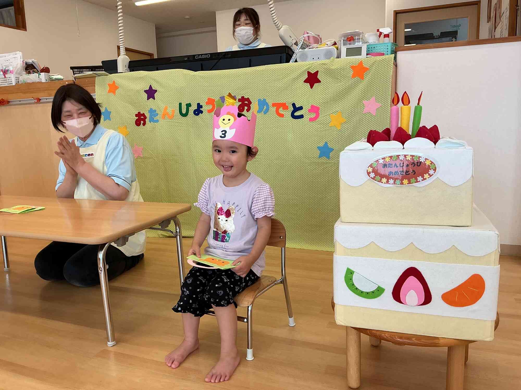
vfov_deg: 48.2
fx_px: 436
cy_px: 195
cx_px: 260
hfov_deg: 61.7
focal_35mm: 29
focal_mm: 3
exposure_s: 1/120
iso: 25
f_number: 1.8
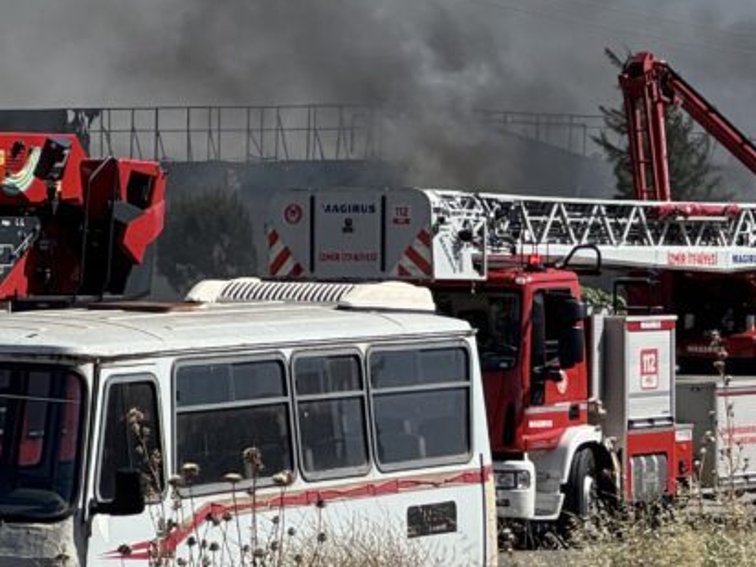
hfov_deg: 8.2
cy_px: 185
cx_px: 822
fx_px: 5220
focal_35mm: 239
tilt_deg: +1.5
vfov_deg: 6.2
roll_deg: -0.4
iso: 25
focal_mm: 9
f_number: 2.8
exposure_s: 1/1357
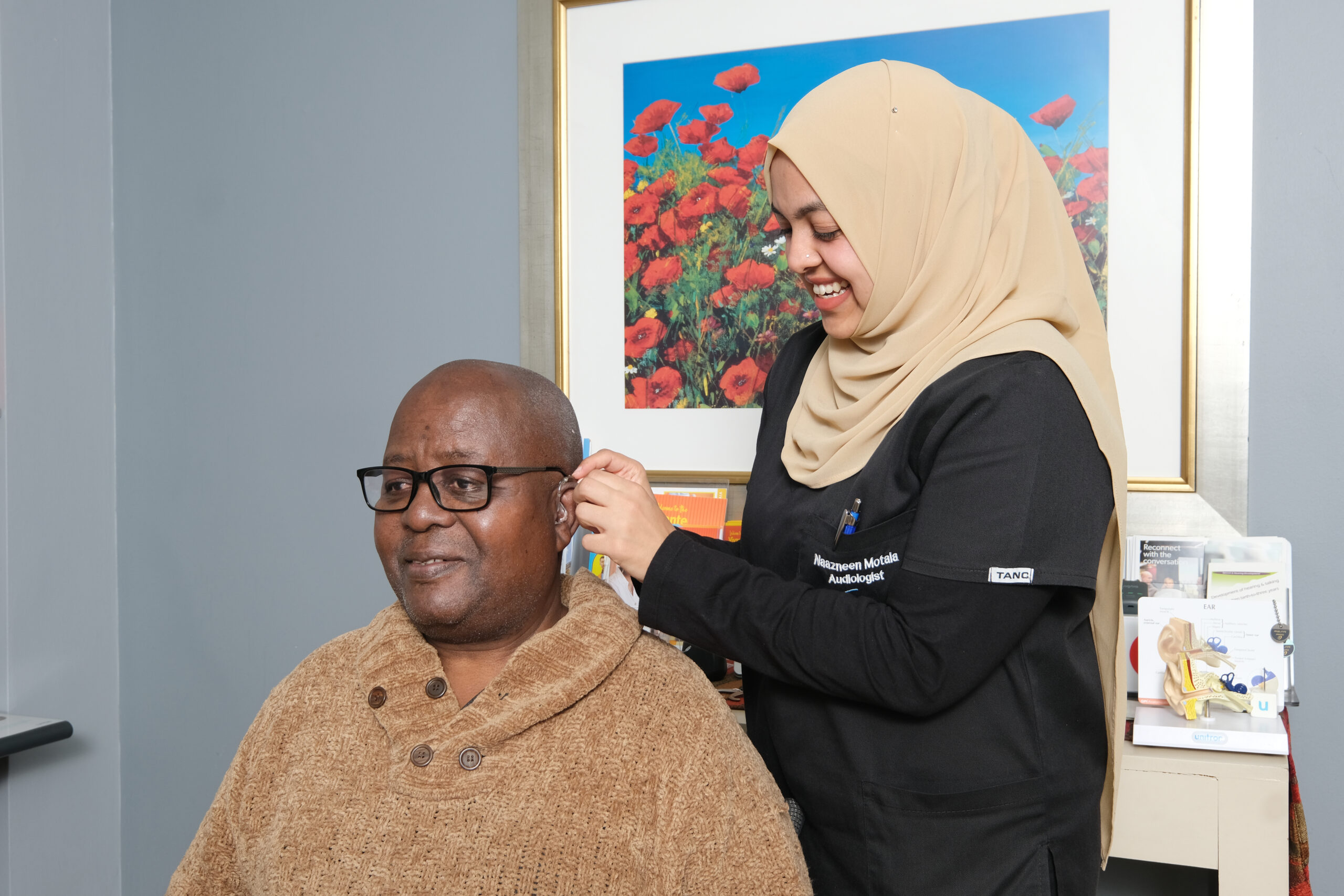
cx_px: 672
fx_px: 1344
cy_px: 448
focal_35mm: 36
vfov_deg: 36.9
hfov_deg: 53.1
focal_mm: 24
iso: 250
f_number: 7.1
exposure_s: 1/60
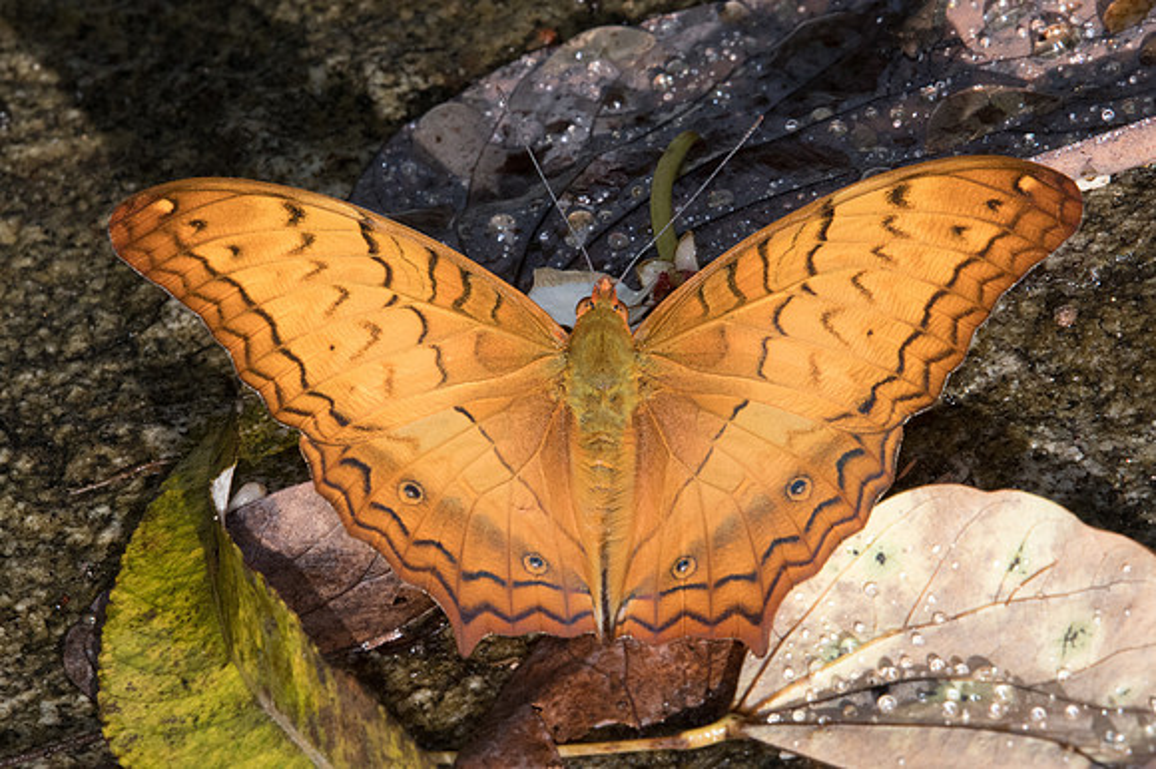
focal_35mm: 716
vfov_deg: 1.9
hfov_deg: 2.9
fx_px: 22972
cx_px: 578
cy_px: 360
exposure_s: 1/250
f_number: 18
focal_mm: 400
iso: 1000
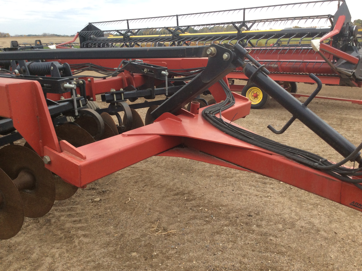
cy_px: 136
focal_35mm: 32
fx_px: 334
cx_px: 181
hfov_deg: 56.9
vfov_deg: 44.1
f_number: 2.4
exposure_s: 1/201
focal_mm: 3.3
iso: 32
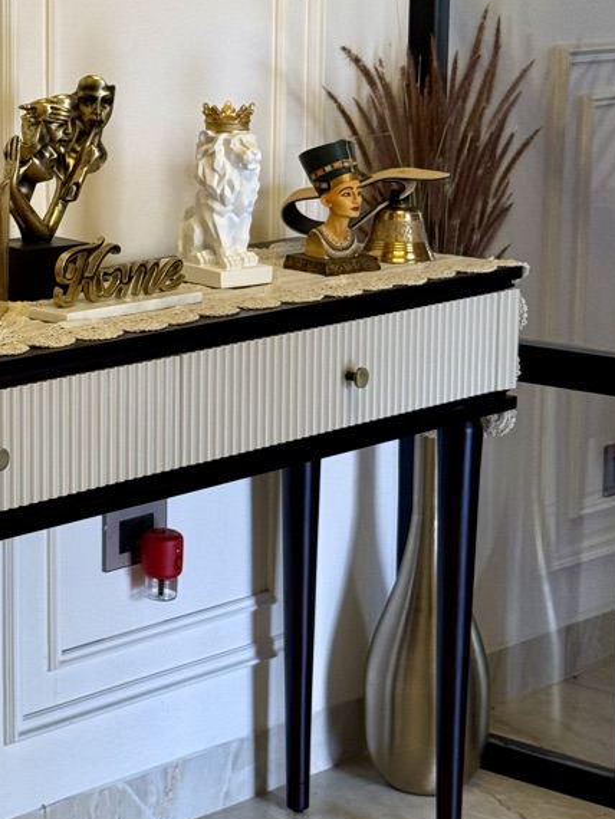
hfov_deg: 14.4
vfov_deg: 19.4
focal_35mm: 101
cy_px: 300
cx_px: -9
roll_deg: +0.1
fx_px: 2391
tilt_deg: -9.2
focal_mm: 6.76
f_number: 1.78
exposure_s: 1/50
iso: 64
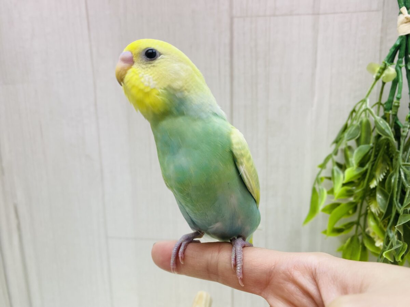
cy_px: 154
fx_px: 296
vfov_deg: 54.9
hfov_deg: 69.4
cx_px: 205
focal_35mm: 25
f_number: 1.8
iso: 80
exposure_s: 1/100
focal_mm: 4.25
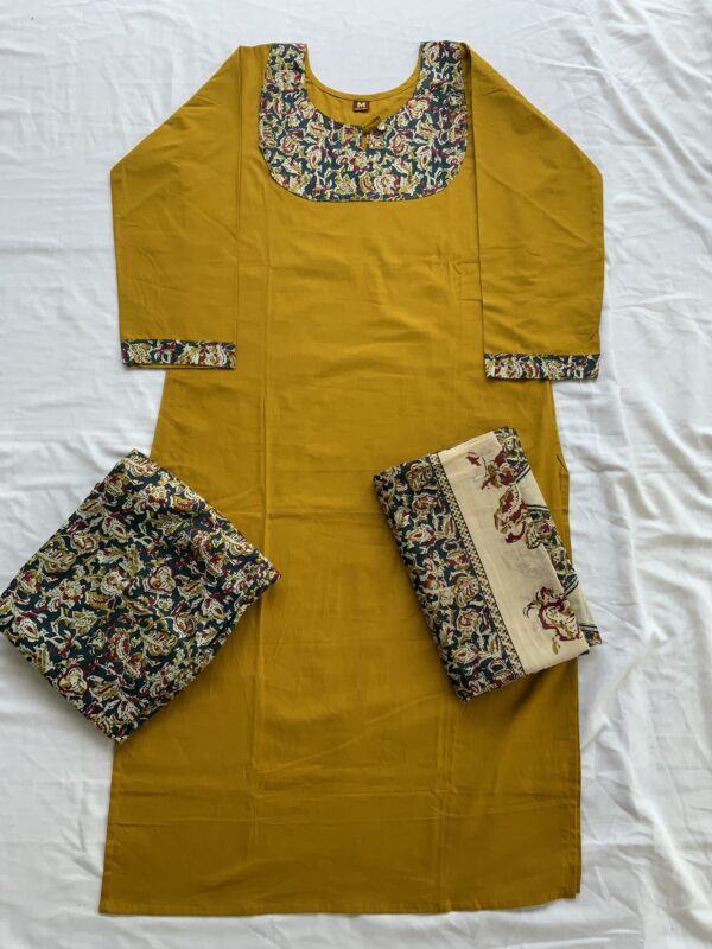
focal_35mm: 29
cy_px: 474
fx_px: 795
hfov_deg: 48.2
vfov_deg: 61.7
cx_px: 356
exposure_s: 1/348
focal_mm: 3
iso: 16
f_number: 1.8
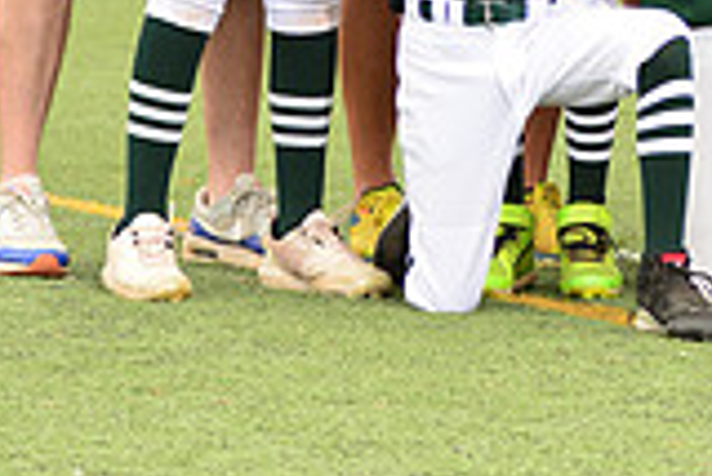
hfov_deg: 5.9
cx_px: 952
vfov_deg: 4.0
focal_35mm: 345
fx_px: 6829
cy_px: -367
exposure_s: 1/250
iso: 200
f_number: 6.3
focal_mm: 95
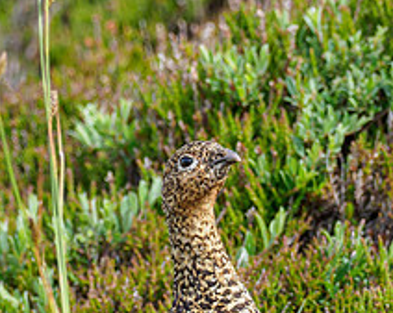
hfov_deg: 1.1
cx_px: 211
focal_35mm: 1747
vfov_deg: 0.9
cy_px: 273
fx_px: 20292
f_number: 4
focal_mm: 300
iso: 320
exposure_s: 1/640
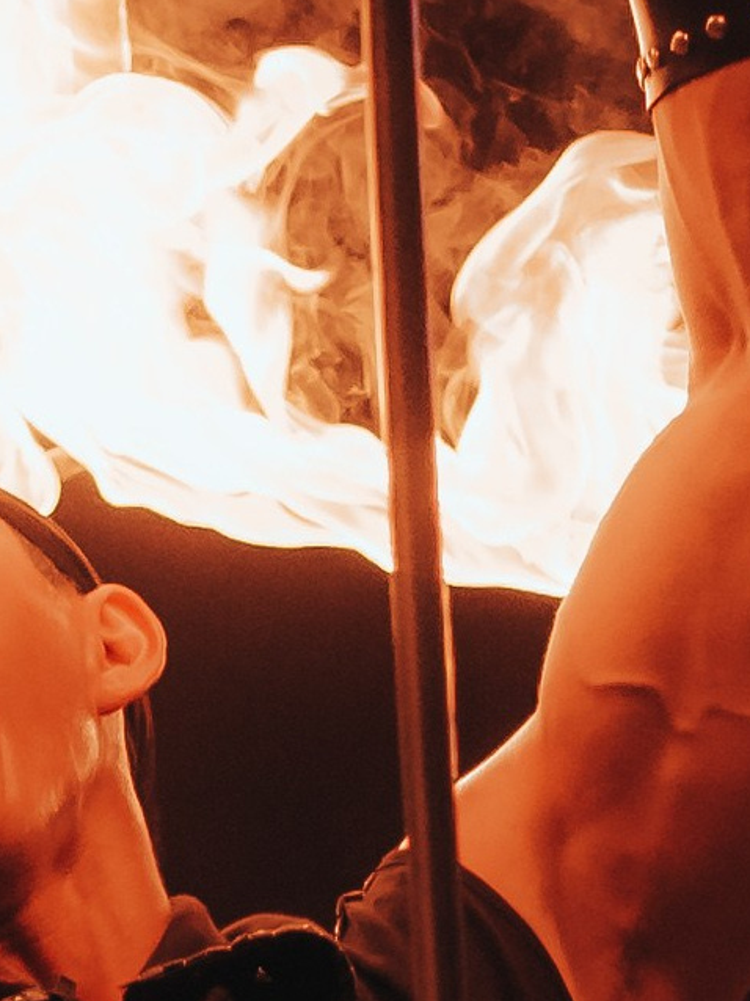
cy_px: 317
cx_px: 257
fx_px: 8701
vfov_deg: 6.6
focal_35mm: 301
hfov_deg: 4.9
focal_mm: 35
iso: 1600
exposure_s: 1/400
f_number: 3.2
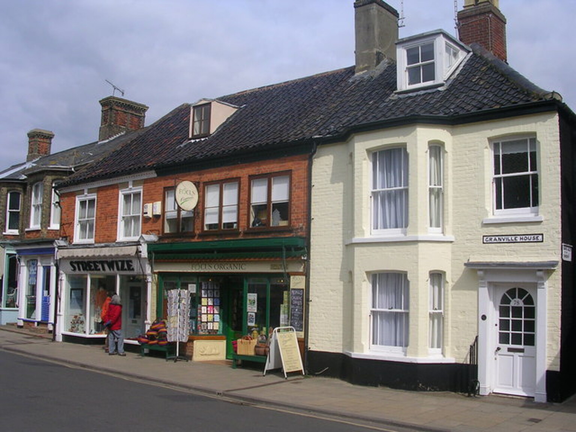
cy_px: 216
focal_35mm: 38
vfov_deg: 37.7
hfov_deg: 49.0
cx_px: 288
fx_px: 632
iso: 50
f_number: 5.6
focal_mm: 5.8
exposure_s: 1/494
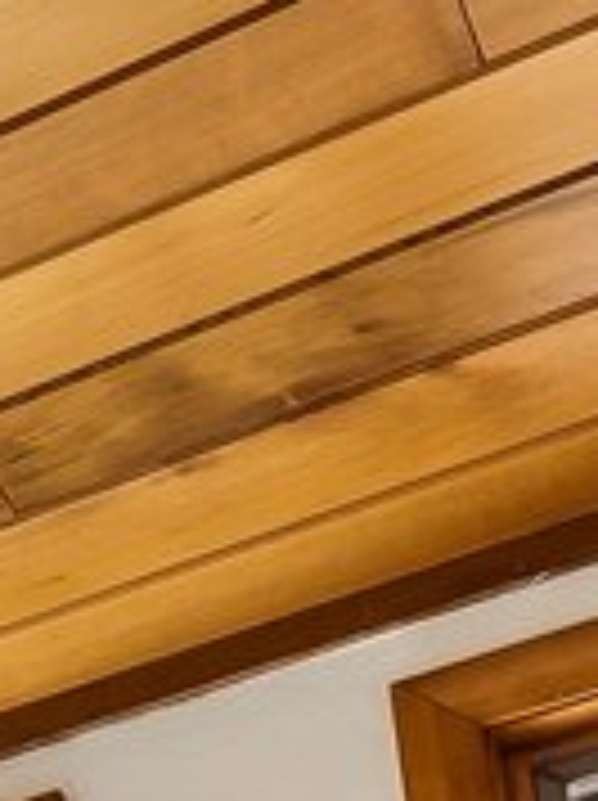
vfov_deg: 12.1
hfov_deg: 7.9
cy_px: 1879
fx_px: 3071
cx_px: -1668
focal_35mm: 133
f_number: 9
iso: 100
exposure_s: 1/13
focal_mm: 12
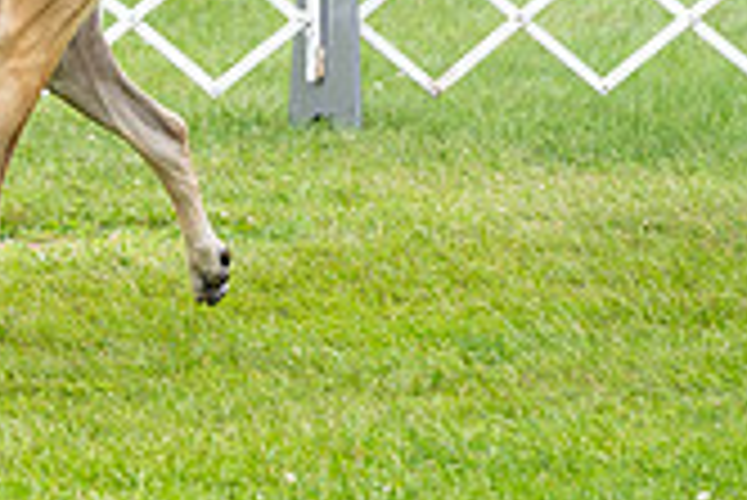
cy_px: -277
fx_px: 10010
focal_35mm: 482
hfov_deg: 4.2
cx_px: -387
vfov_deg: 2.9
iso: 400
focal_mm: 138
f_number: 4.5
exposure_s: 1/1000
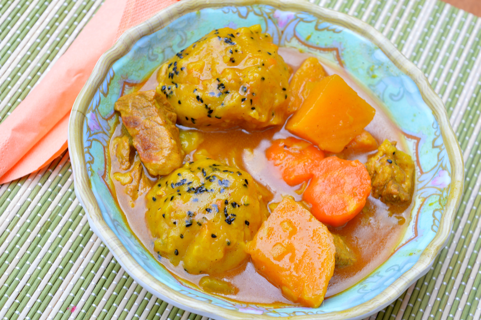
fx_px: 1101
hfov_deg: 24.6
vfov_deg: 16.5
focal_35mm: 82
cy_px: 160
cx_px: 240
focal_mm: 55
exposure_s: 1/13
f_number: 7.1
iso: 100
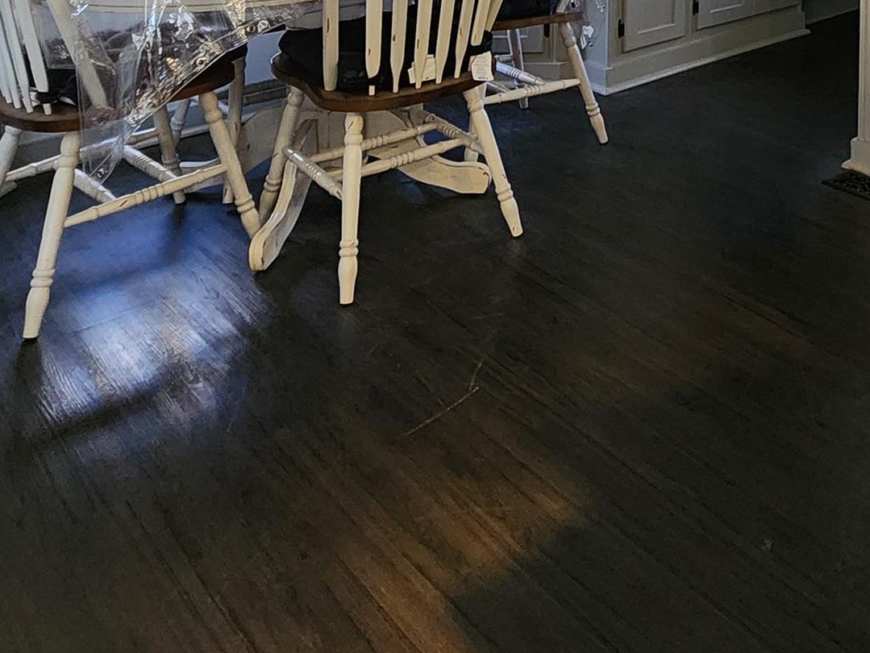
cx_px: 719
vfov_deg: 30.8
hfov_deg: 46.9
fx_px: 930
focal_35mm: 37
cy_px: -184
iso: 320
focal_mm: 2.2
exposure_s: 1/40
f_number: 2.2
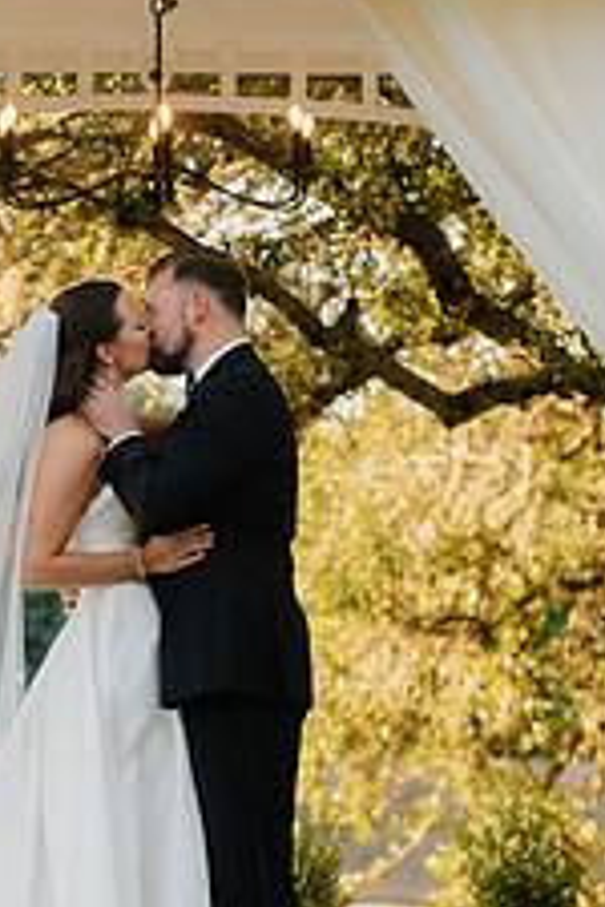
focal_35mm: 210
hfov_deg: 6.5
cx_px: 105
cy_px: 528
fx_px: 5293
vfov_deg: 9.8
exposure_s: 1/500
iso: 400
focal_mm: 105
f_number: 4
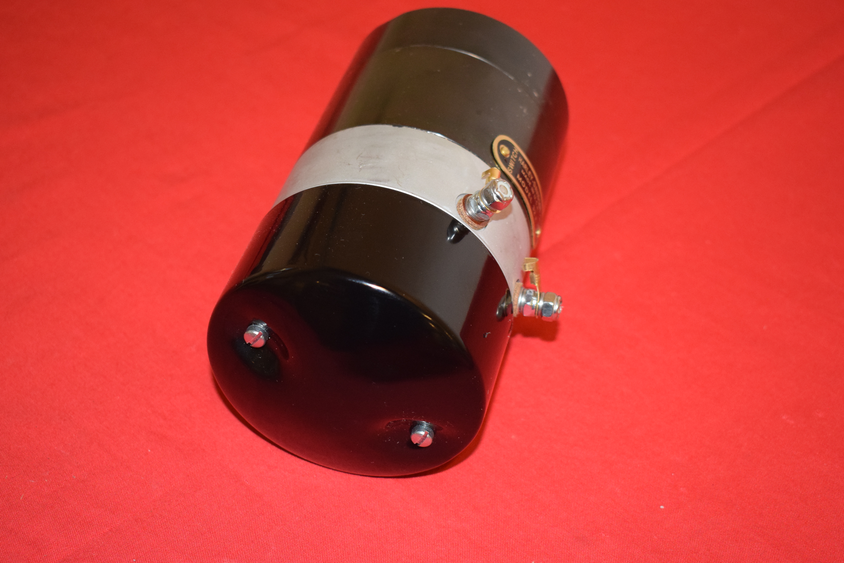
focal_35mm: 57
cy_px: 282
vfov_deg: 23.8
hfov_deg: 35.0
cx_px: 422
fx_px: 1337
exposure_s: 1/125
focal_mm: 38
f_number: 5
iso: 2000
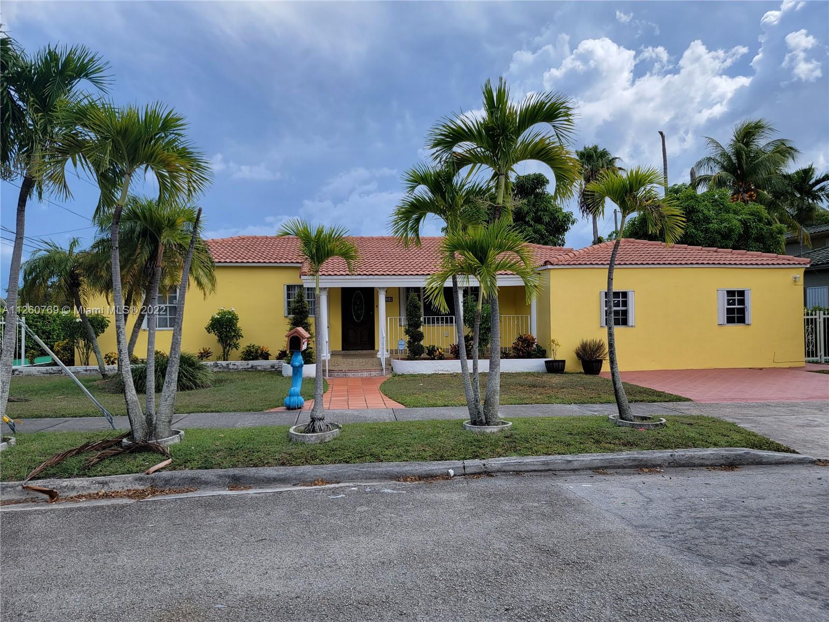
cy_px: 311
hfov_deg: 71.6
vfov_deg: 56.8
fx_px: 575
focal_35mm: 24
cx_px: 414
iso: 16
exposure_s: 1/715
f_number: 1.8
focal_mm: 6.7
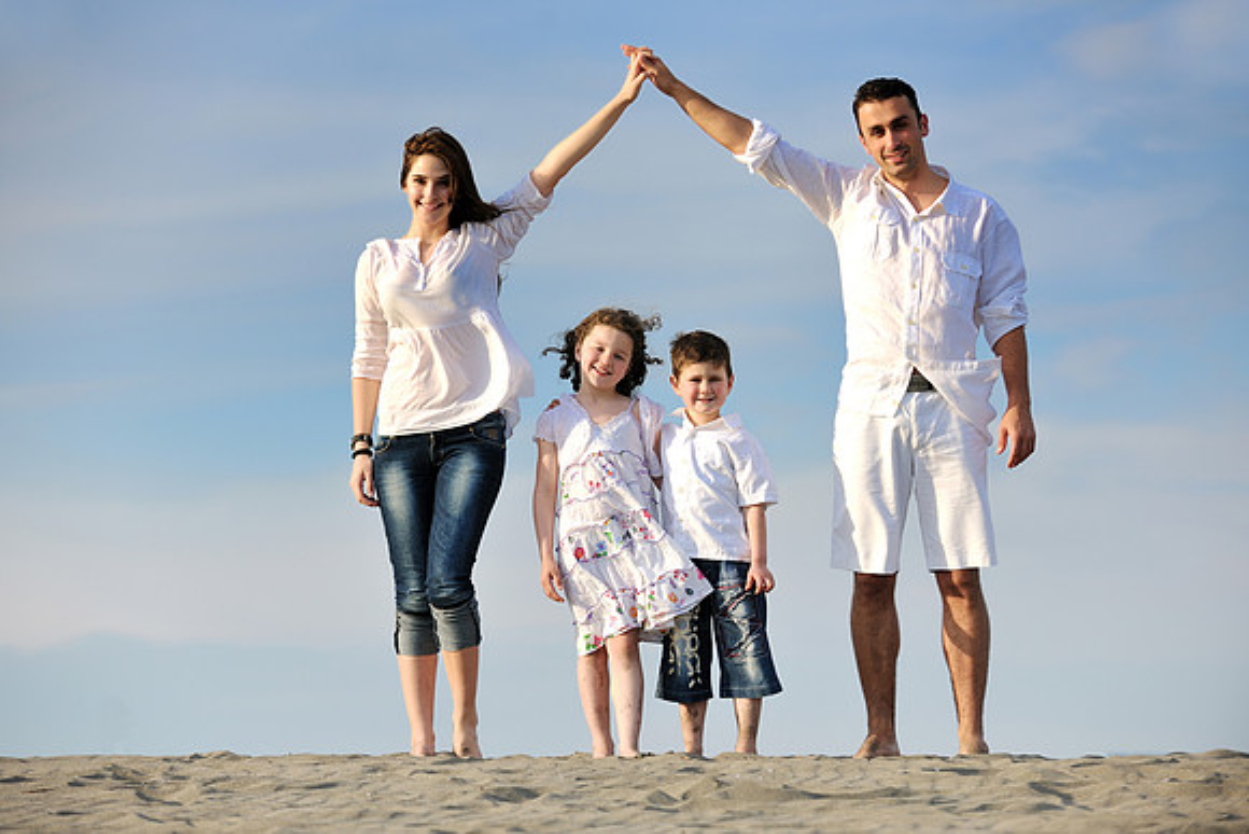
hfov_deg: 18.6
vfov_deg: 12.5
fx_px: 3817
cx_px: 624
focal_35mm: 110
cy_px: 417
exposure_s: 1/640
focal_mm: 110
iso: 50
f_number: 4
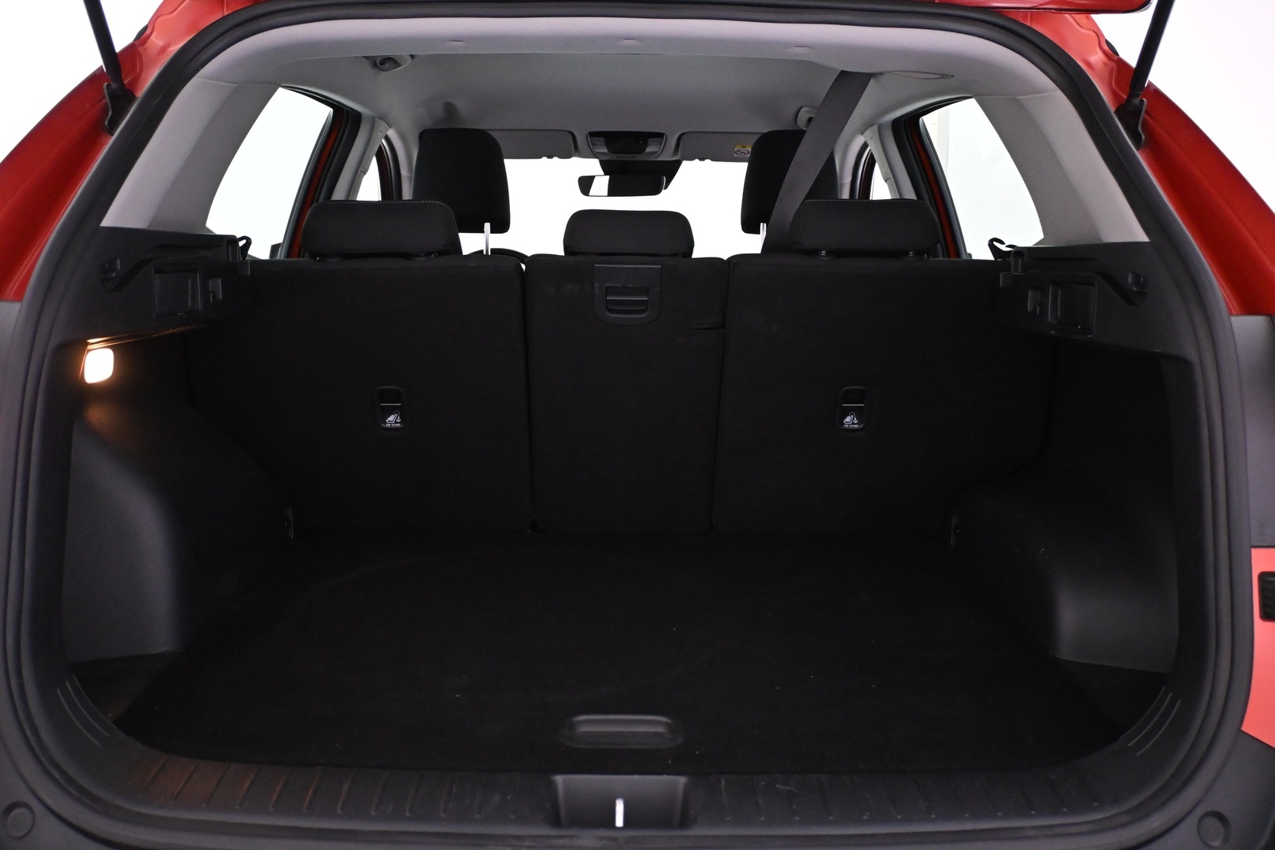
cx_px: 638
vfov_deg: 39.1
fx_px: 1195
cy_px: 425
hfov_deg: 56.1
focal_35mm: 34
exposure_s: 1/60
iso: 3200
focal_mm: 22.5
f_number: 4
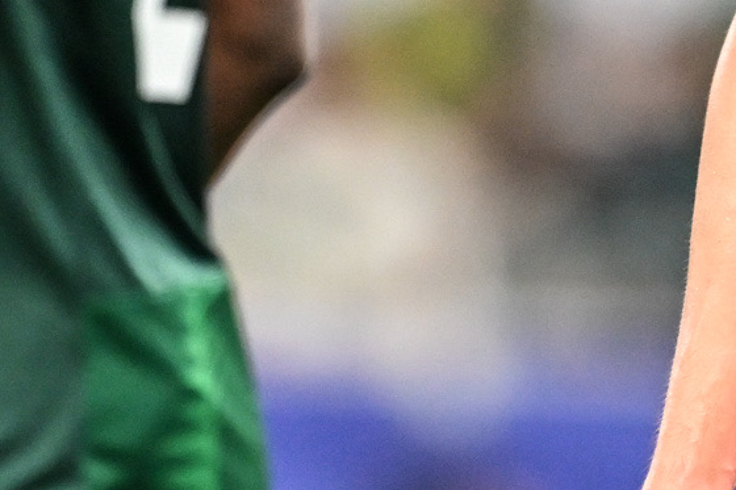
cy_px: -350
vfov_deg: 0.9
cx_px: 661
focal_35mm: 1463
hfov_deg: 1.4
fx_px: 29900
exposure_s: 1/1000
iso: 1600
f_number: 2.8
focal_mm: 400
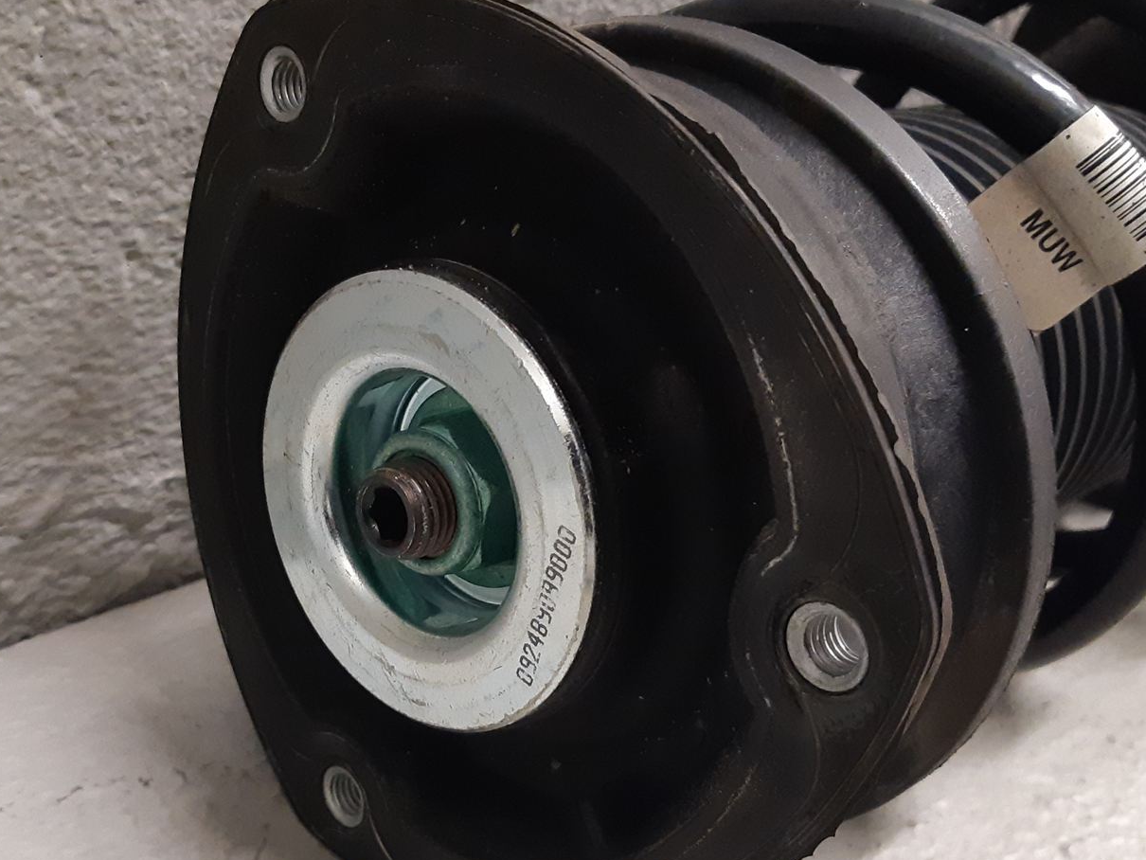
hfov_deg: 42.6
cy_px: 540
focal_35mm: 44
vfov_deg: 32.7
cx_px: 426
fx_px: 1457
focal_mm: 3.93
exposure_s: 1/50
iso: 320
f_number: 1.7
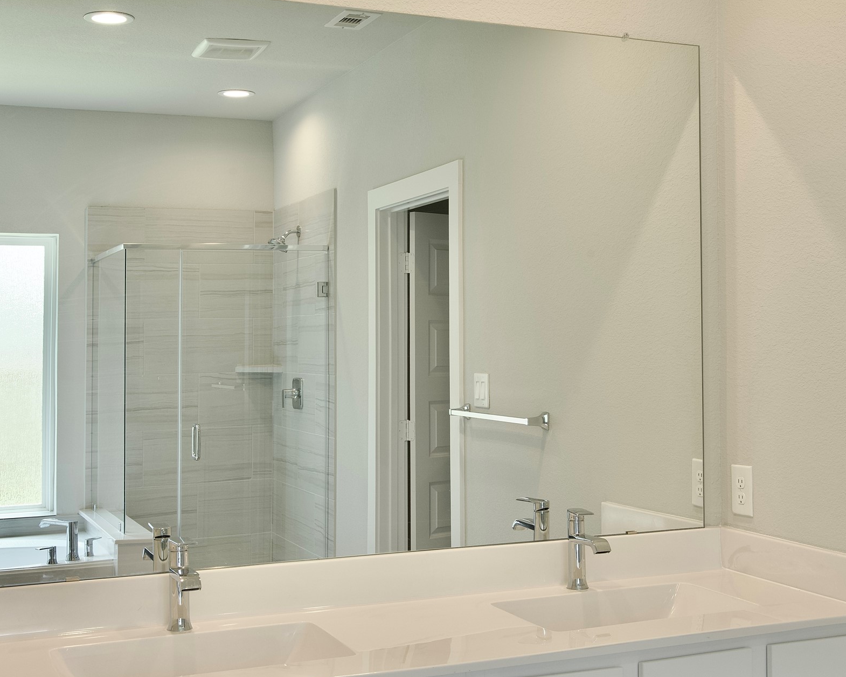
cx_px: 453
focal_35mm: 48
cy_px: 330
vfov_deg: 31.4
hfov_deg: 38.8
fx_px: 1202
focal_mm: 37
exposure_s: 1/30
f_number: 11
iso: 400
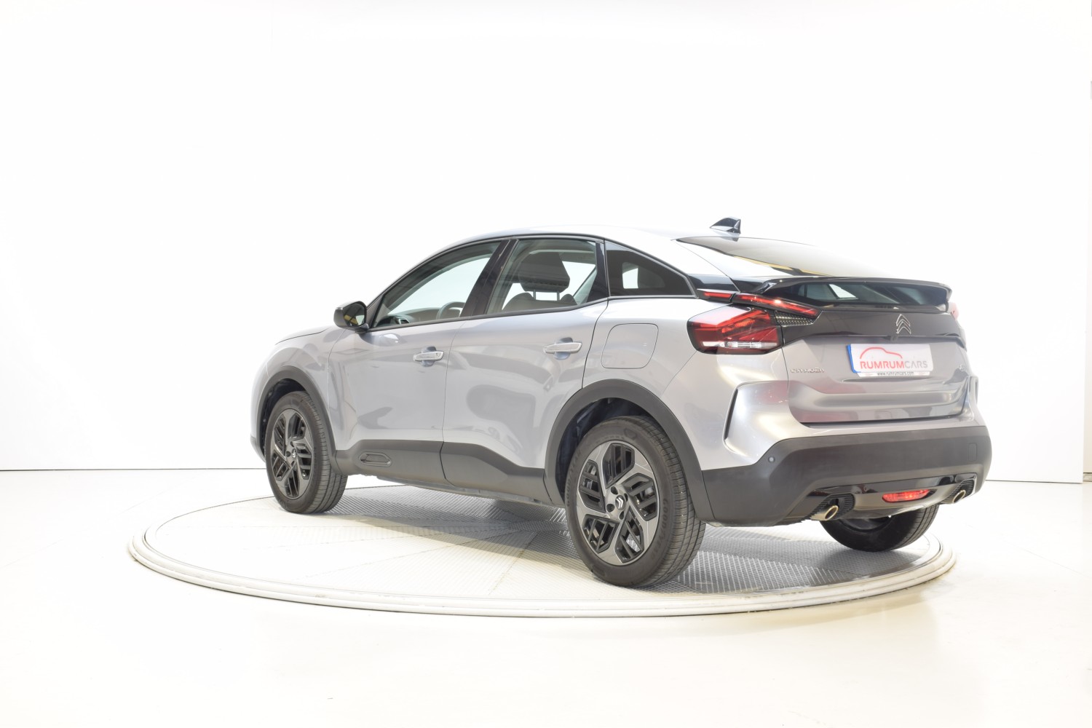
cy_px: 364
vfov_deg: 29.9
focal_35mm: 45
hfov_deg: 43.6
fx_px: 1365
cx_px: 546
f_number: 16
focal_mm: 30
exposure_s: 1
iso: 100
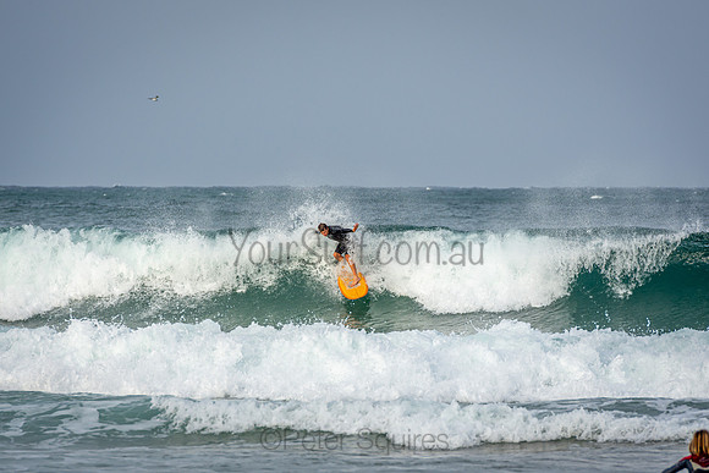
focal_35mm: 315
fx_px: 6210
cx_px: 354
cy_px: 236
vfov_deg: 4.4
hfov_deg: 6.5
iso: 200
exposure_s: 1/2000
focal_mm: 200
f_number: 5
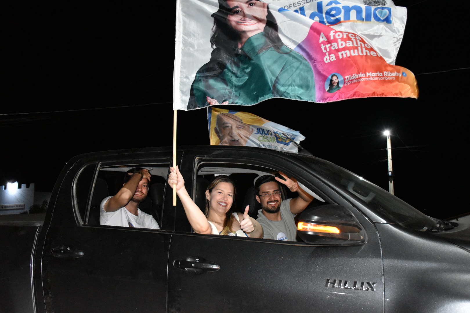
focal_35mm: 34
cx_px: 235
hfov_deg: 55.1
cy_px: 156
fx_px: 450
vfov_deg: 38.4
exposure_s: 1/100
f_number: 3.8
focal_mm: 23
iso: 5000
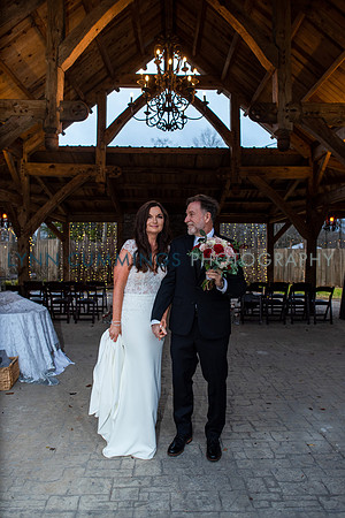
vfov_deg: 73.7
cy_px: 259
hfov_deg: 53.1
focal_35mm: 24
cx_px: 172
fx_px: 345
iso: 640
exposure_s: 1/200
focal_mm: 24
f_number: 3.5
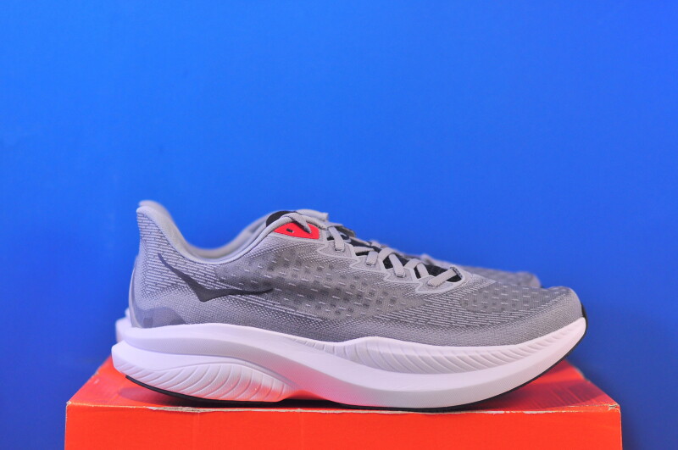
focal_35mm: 75
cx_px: 339
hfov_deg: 27.0
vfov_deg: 18.1
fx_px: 1410
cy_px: 225
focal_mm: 50
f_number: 2.5
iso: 250
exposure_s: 1/320
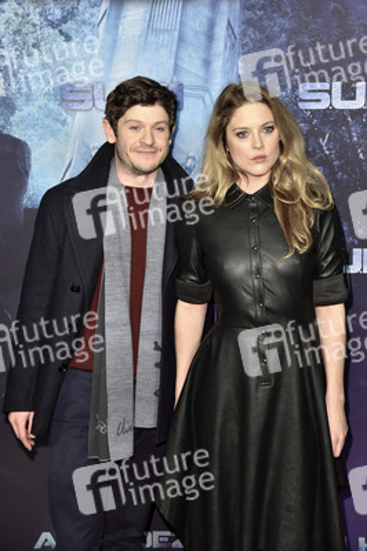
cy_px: 276
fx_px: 1011
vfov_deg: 30.5
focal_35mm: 66
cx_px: 184
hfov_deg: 20.6
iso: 1250
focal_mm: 66
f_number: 5.6
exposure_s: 1/125
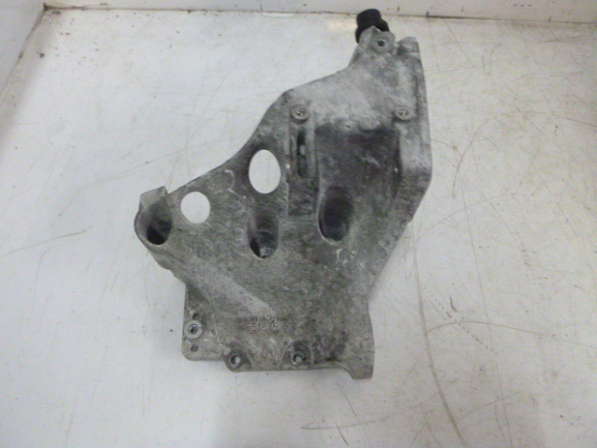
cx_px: 299
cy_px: 217
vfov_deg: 49.8
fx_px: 483
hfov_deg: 63.4
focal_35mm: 28
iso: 800
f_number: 4
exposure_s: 1/20
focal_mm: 4.8
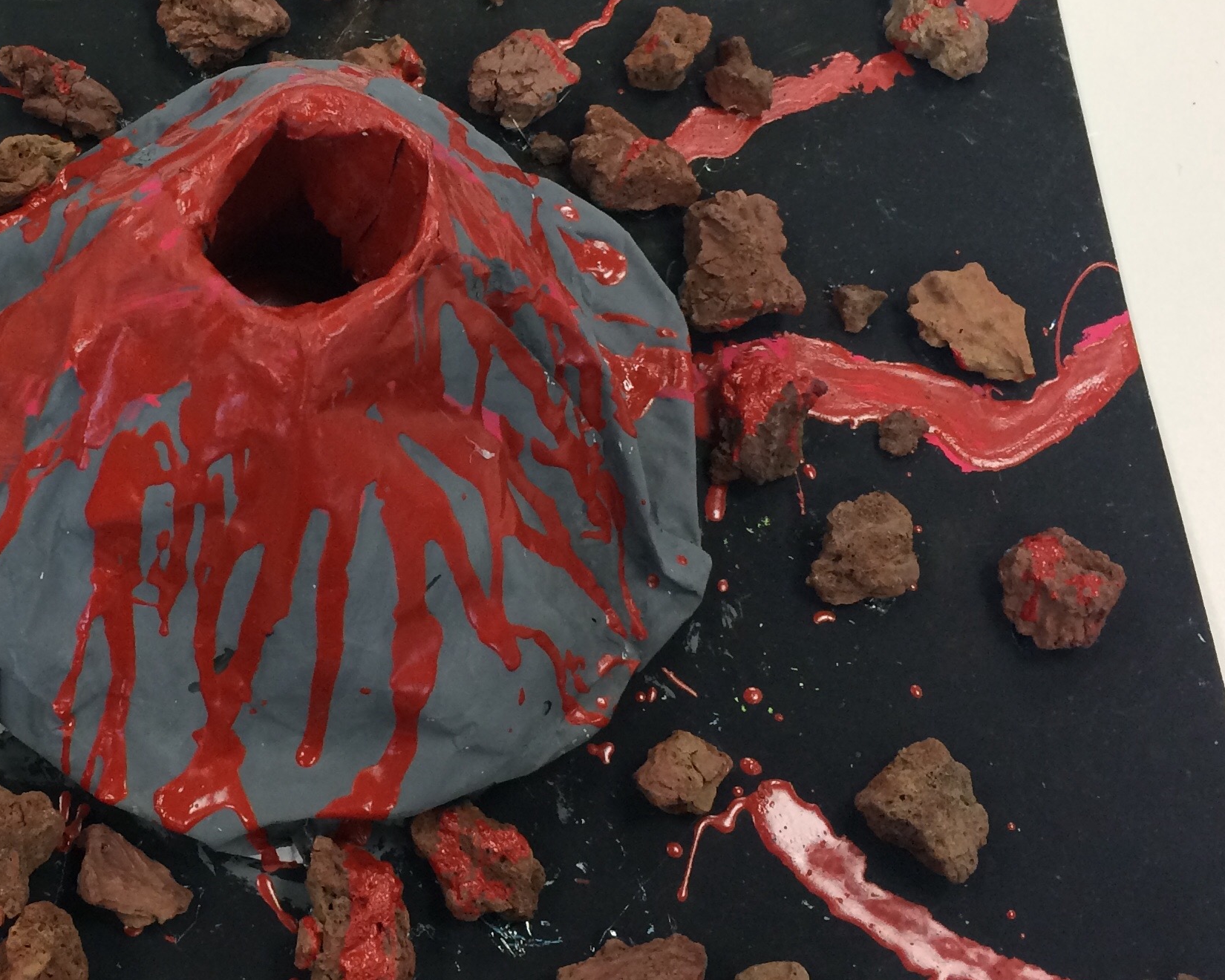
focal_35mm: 56
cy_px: 359
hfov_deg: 32.5
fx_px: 2030
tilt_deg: -68.6
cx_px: 221
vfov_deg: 27.0
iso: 40
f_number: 2.2
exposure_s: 1/30
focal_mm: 4.15
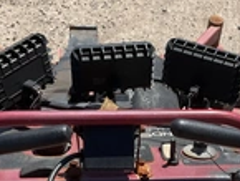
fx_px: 555
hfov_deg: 24.3
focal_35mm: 80
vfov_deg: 18.4
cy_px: 128
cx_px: 157
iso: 25
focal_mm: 3
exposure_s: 1/1490
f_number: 1.8
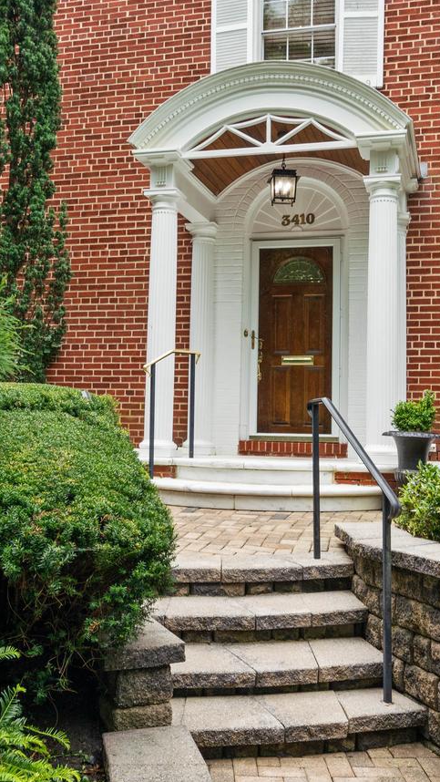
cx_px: 188
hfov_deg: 29.7
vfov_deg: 50.4
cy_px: 358
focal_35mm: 40
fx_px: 829
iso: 400
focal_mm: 16
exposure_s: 1/80
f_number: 7.1
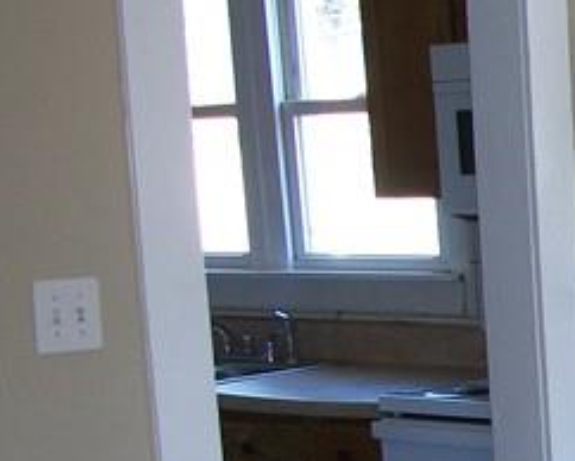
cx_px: 1098
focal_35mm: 132
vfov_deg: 11.5
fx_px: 2248
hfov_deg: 12.9
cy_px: 568
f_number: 2.9
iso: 80
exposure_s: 1/50
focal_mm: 5.7
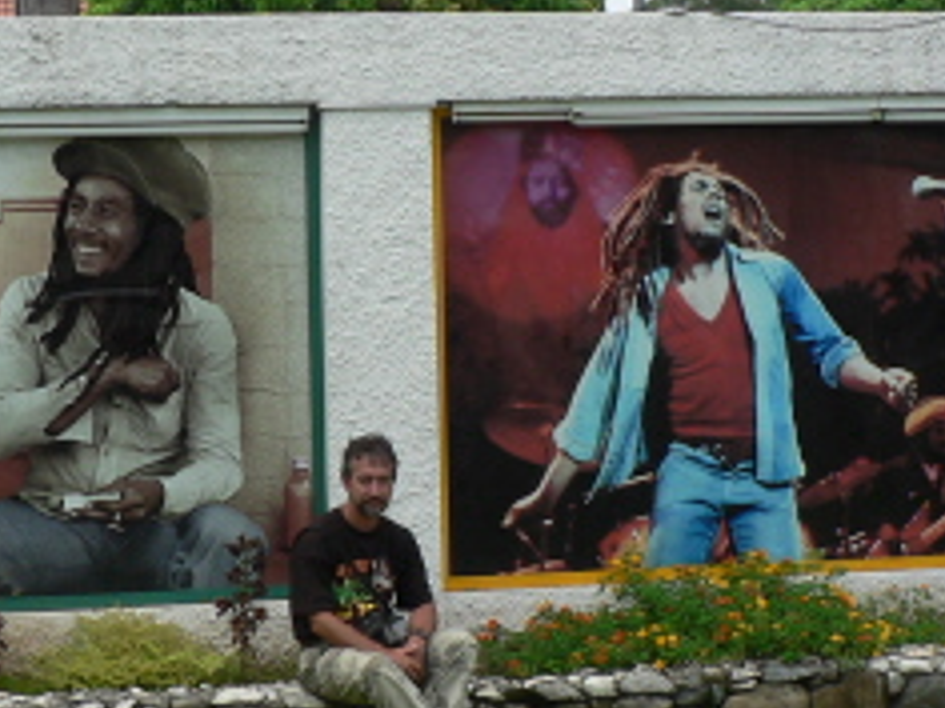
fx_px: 2293
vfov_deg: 17.6
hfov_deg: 23.3
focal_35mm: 84
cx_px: 382
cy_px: 322
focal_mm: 6
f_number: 4
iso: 64
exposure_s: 1/320
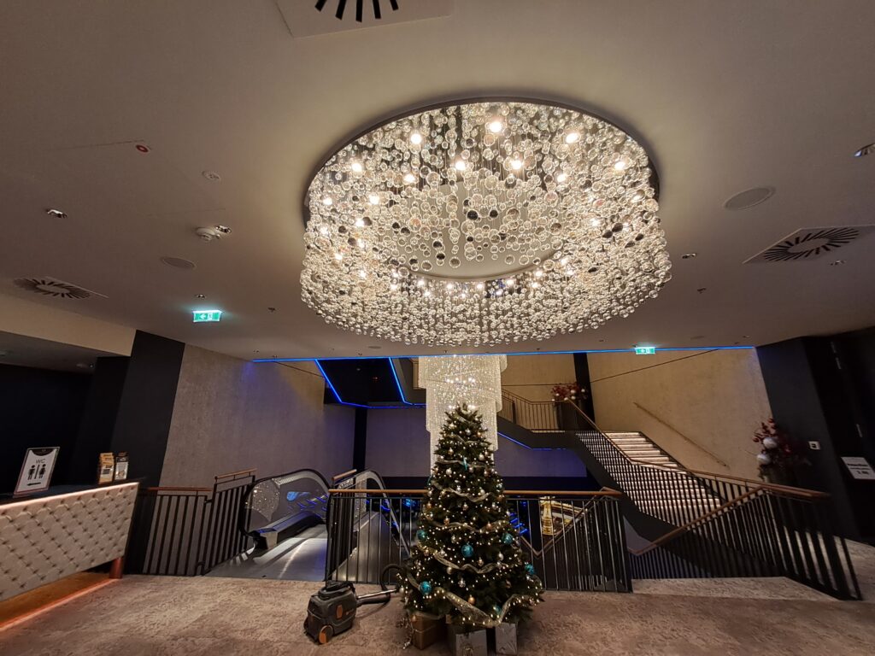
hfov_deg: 106.2
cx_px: 438
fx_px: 329
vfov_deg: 89.9
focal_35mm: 13
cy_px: 328
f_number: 2.2
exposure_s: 1/50
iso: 100
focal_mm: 1.42
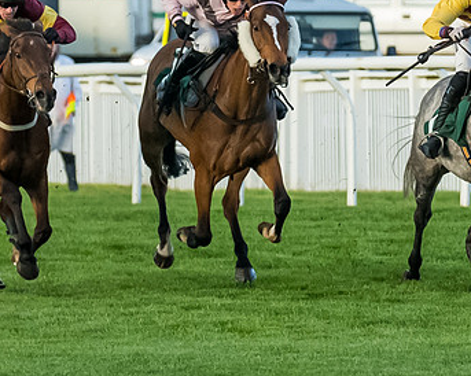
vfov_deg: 1.6
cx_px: 426
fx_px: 13793
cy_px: 95
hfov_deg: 2.0
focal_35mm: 990
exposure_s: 1/2500
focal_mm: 210
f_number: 4
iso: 4000
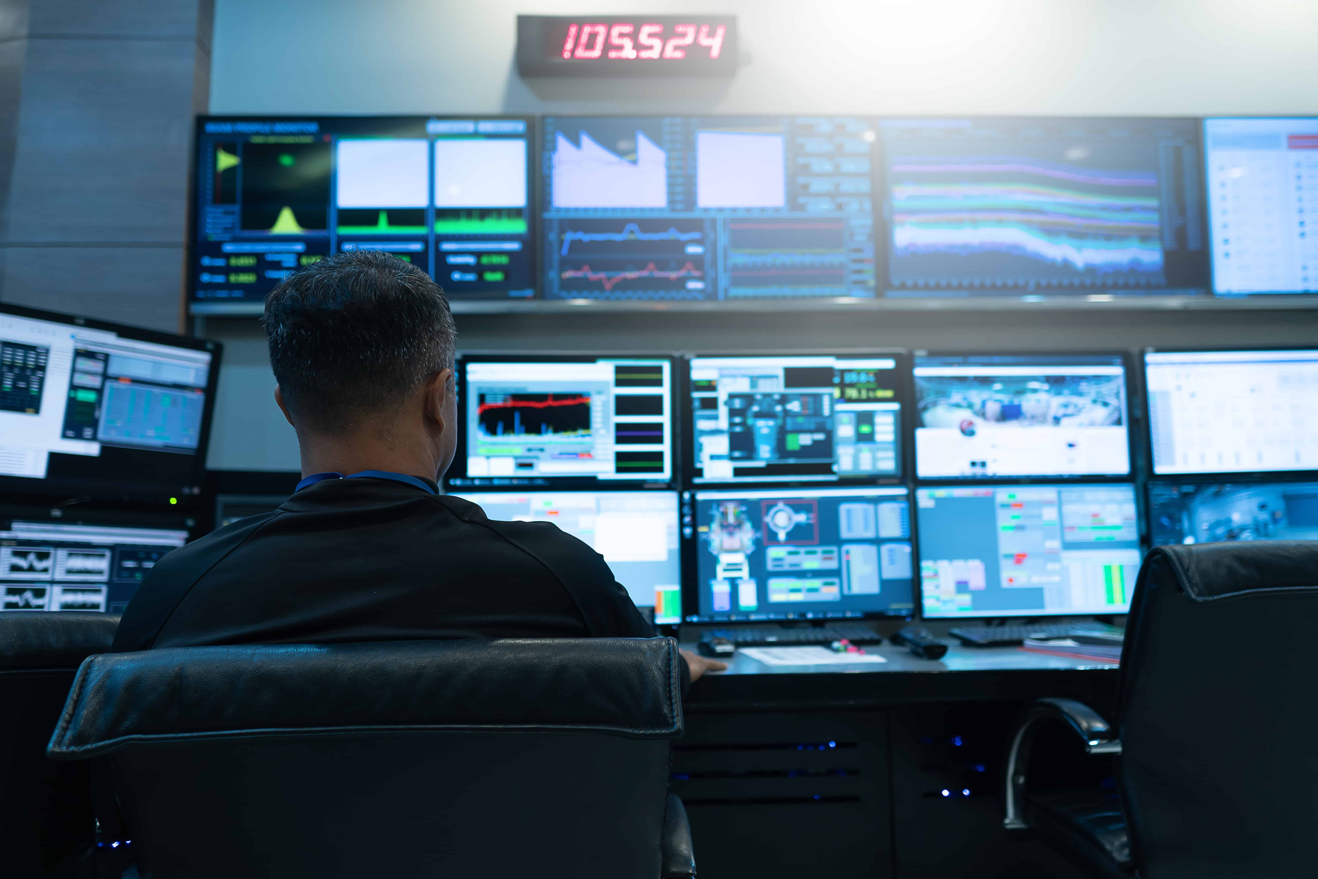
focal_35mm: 24
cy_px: 440
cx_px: 659
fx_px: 879
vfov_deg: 53.1
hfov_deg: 73.7
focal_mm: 16
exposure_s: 1/60
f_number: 1.6
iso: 100
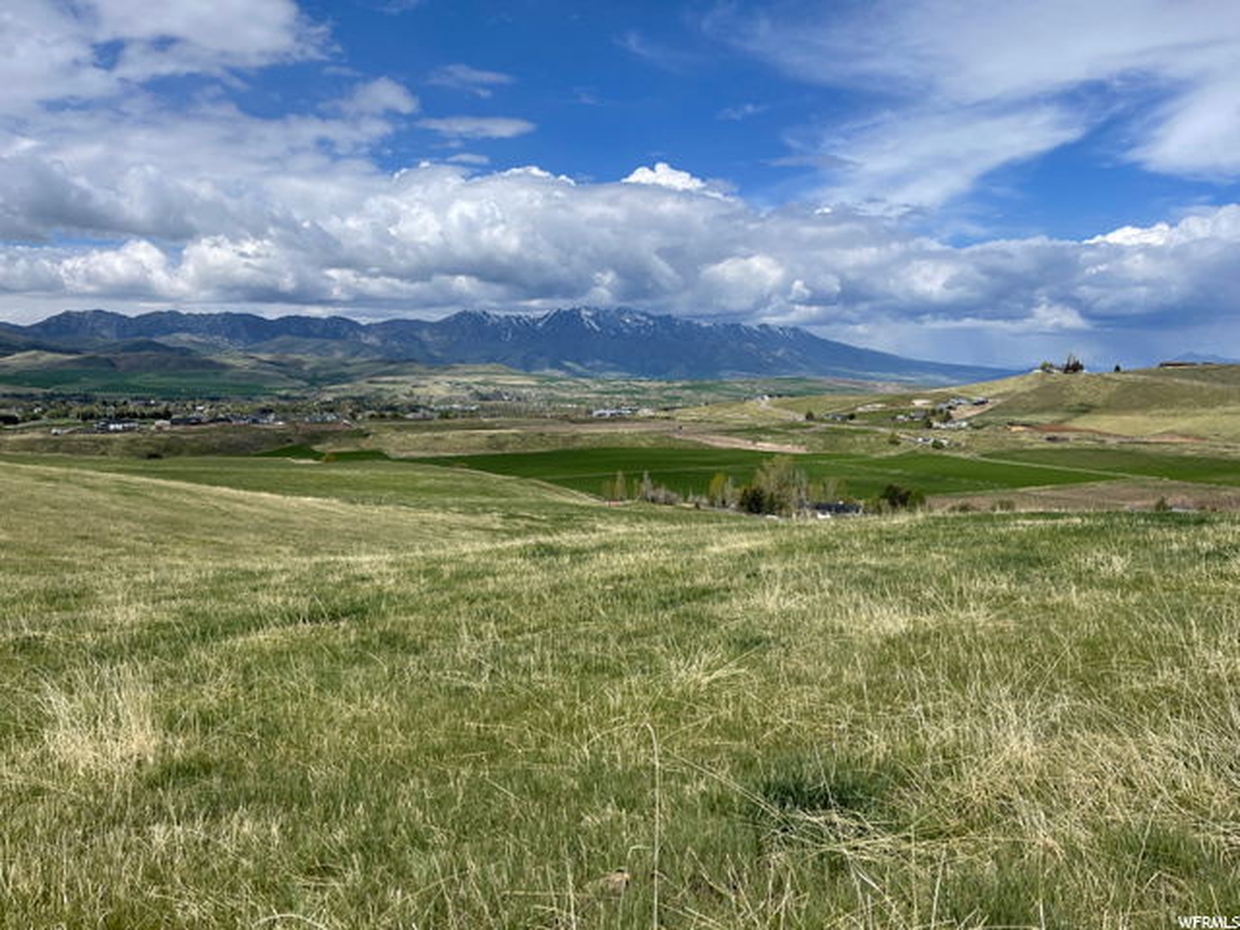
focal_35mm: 26
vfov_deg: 53.1
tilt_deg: -7.0
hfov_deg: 67.3
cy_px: 465
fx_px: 931
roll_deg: -0.6
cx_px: 620
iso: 32
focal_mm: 5.1
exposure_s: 1/5618
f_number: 1.6
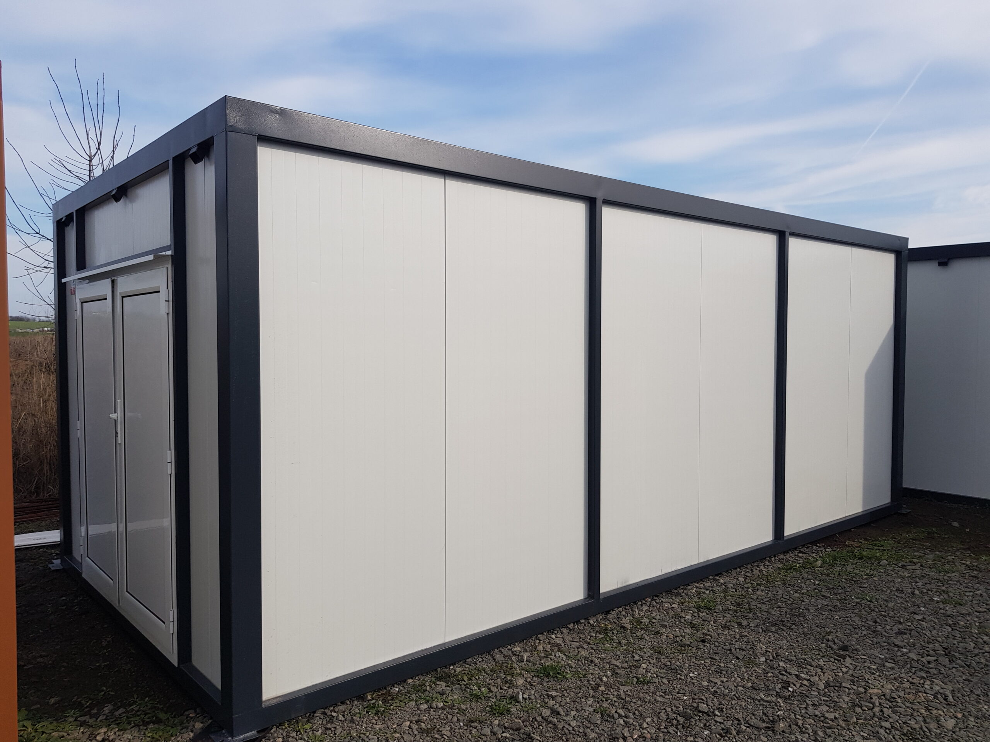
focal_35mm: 26
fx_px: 744
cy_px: 371
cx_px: 495
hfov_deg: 67.3
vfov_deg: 53.1
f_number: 1.7
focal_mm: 4.3
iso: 40
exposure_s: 1/2400
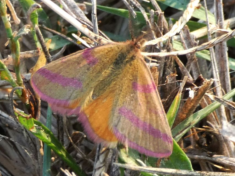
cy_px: 88
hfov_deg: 14.8
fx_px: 903
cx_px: 118
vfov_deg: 11.1
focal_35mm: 133
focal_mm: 23.7
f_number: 5.2
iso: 200
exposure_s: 1/80
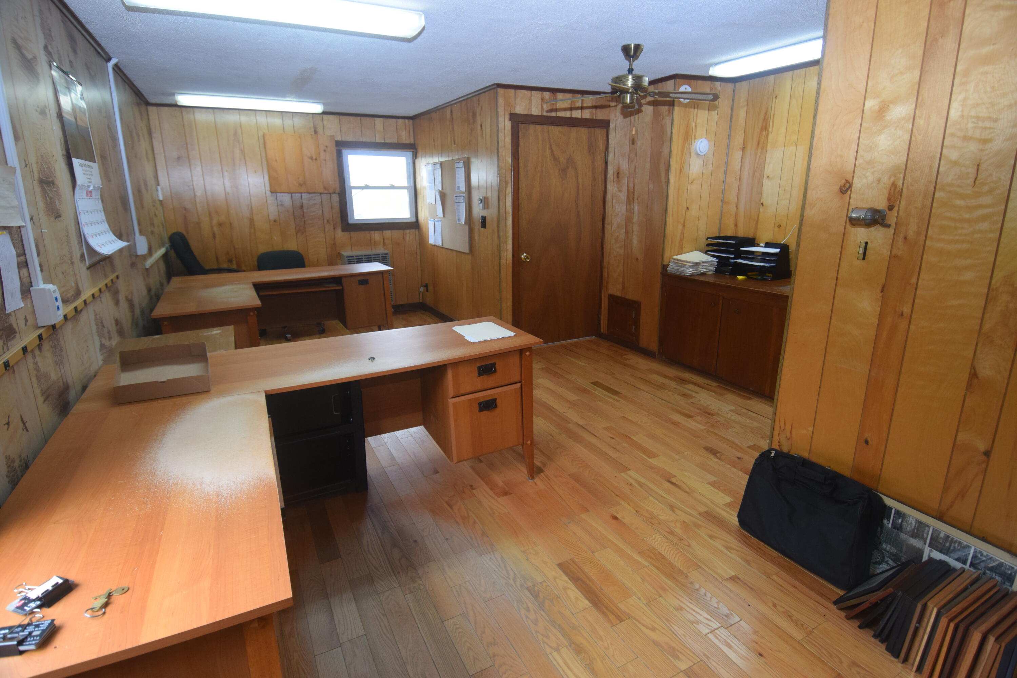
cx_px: 508
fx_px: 508
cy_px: 339
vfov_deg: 67.4
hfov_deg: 90.0
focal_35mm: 18
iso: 800
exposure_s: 1/100
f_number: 5
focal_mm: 12
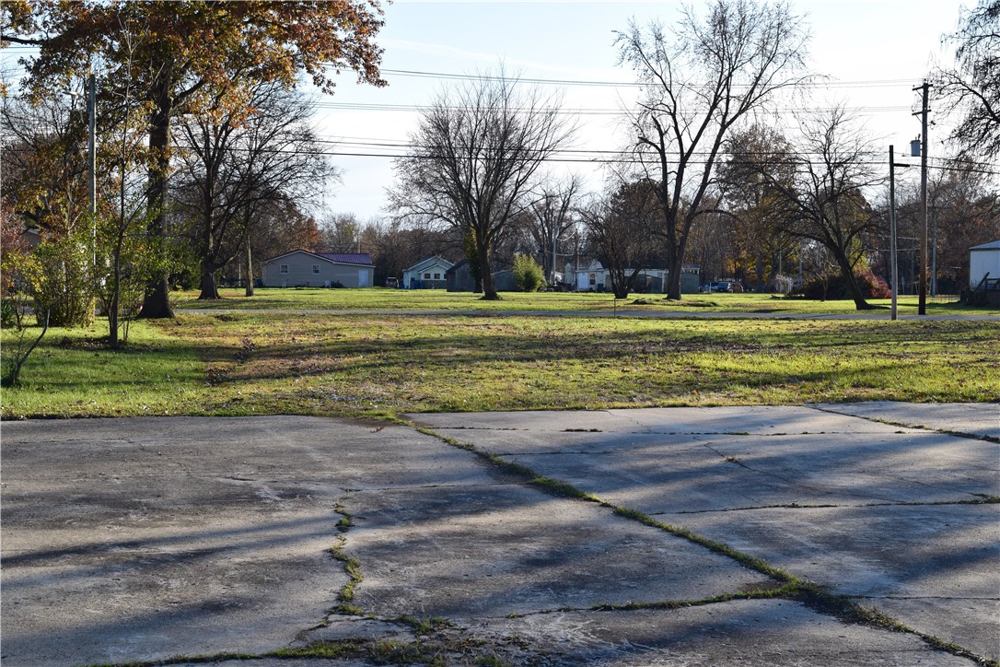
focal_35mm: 57
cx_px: 500
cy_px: 334
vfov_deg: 23.8
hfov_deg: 35.1
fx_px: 1583
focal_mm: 38
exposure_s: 1/400
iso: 400
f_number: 11
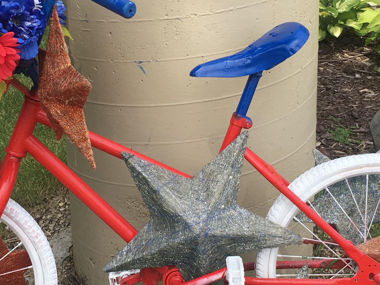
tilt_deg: -18.2
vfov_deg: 18.6
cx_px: 159
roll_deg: +1.6
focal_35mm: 79
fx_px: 867
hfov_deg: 24.7
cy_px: 85
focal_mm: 4.15
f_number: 2.2
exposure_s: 1/668
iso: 25
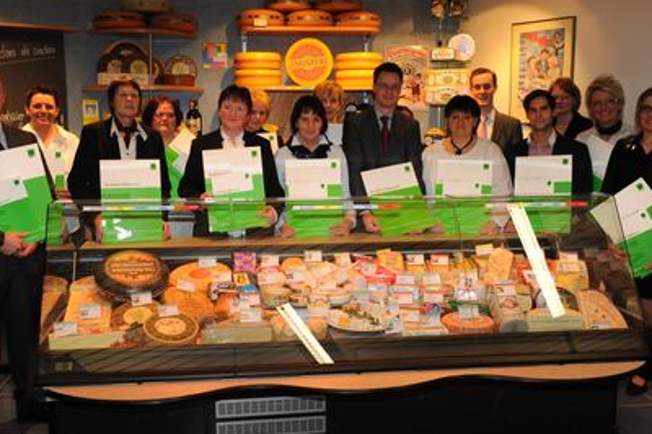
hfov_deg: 47.4
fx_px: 742
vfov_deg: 32.6
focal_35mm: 41
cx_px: 308
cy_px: 208
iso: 200
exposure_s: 1/60
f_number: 5
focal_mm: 32
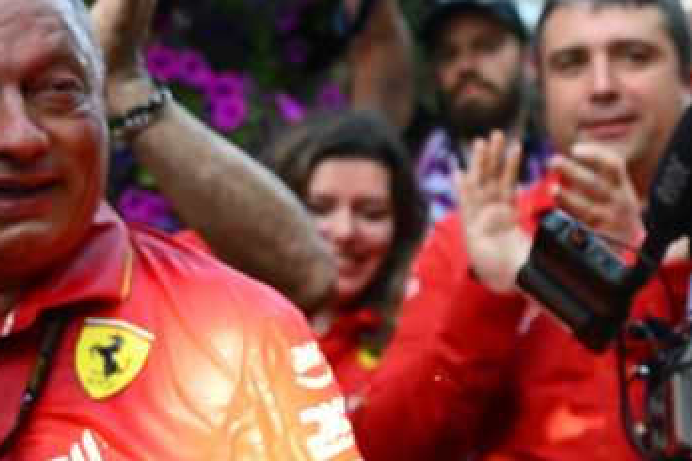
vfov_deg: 10.9
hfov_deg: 15.3
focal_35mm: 125
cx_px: 997
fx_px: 2402
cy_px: 372
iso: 2500
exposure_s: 1/2500
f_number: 2.8
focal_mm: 25.5
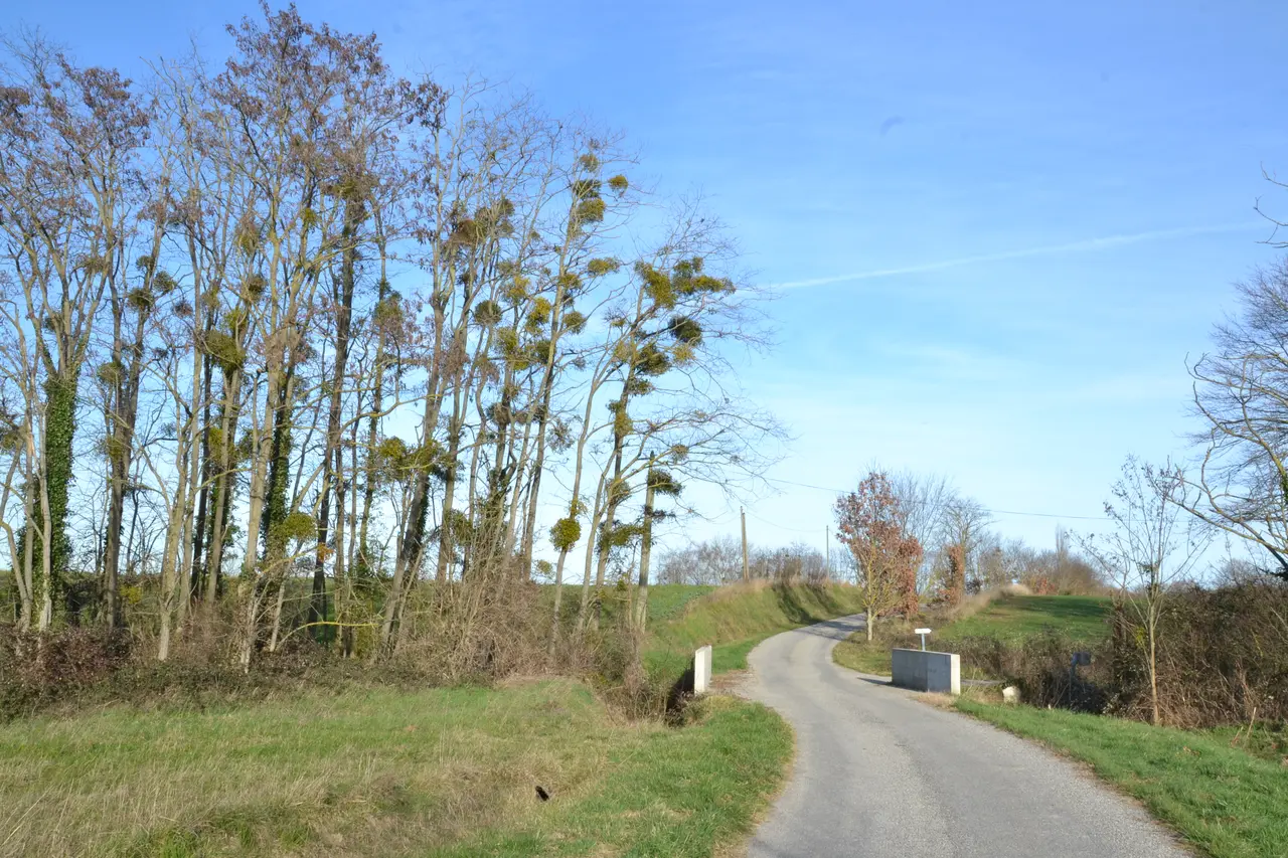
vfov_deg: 36.9
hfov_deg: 53.1
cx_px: 644
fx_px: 1288
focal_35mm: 36
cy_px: 429
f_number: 22
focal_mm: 24
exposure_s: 1/100
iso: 400
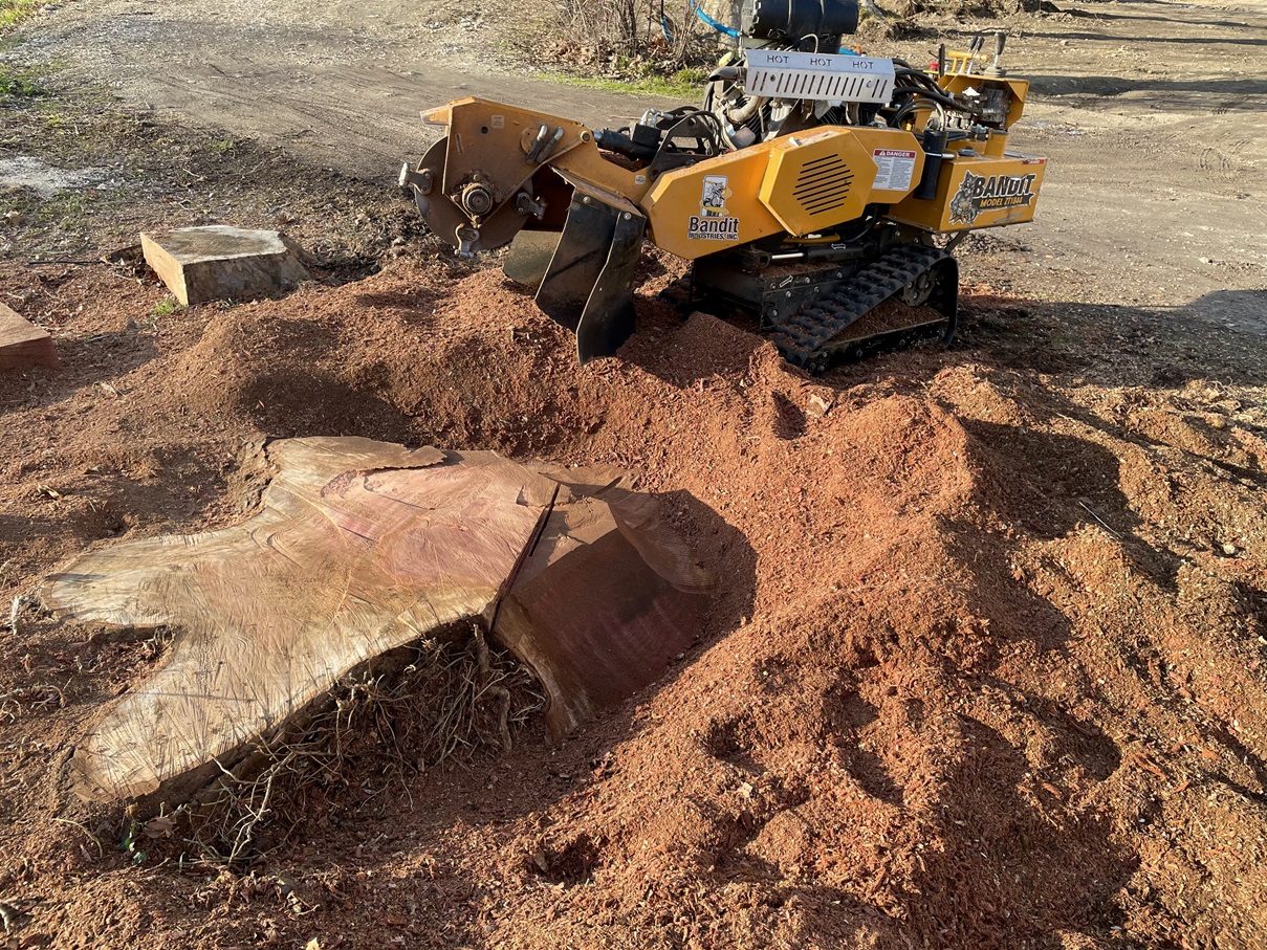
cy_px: 475
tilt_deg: -29.0
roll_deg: -2.8
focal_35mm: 26
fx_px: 952
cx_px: 634
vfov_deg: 53.1
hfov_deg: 67.3
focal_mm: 4.2
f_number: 1.6
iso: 32
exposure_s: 1/518
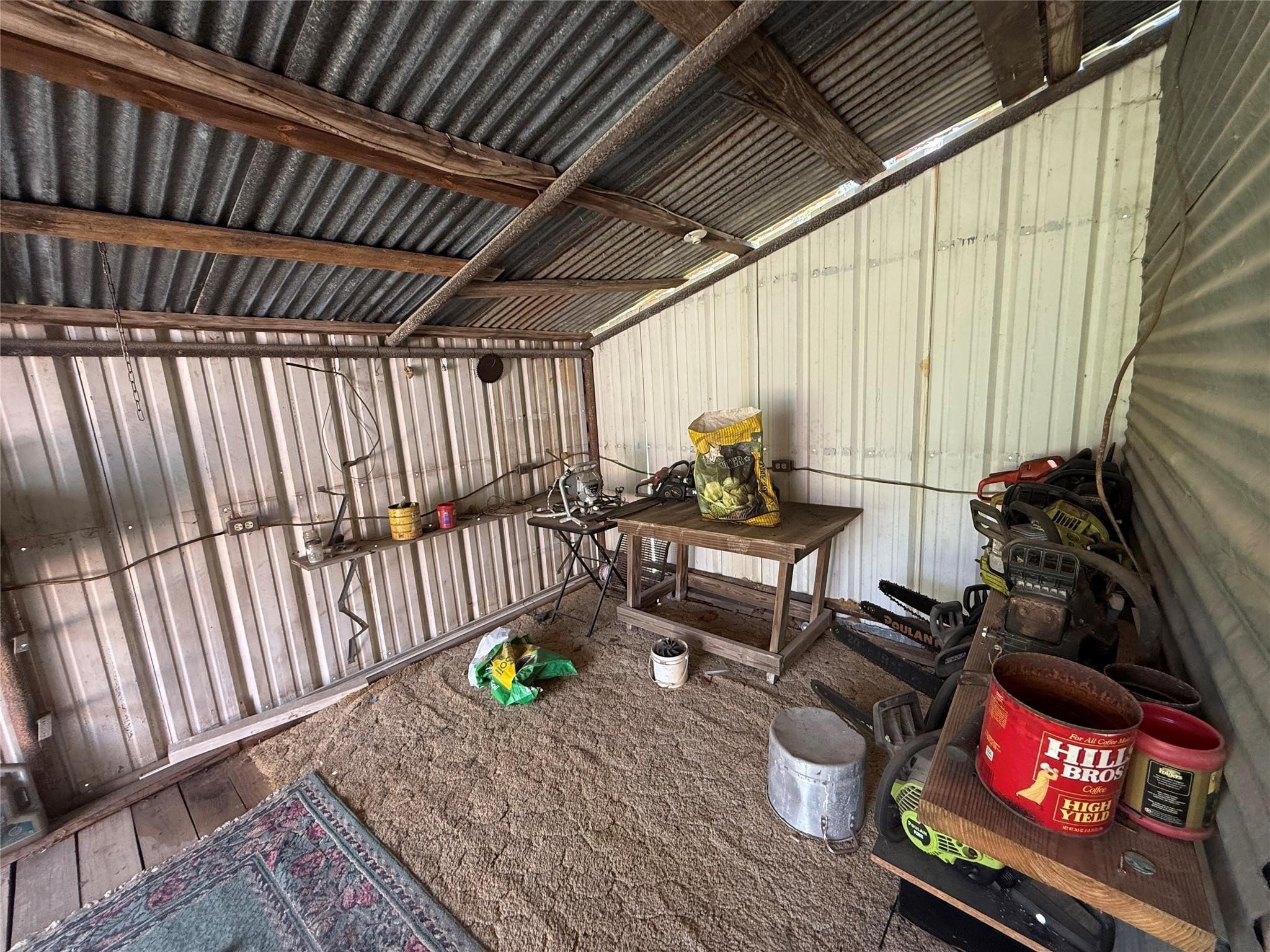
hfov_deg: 102.1
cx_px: 635
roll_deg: +3.3
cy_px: 476
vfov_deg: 85.7
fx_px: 514
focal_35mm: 14
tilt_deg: -8.8
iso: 200
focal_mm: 2.22
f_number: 2.2
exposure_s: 1/99
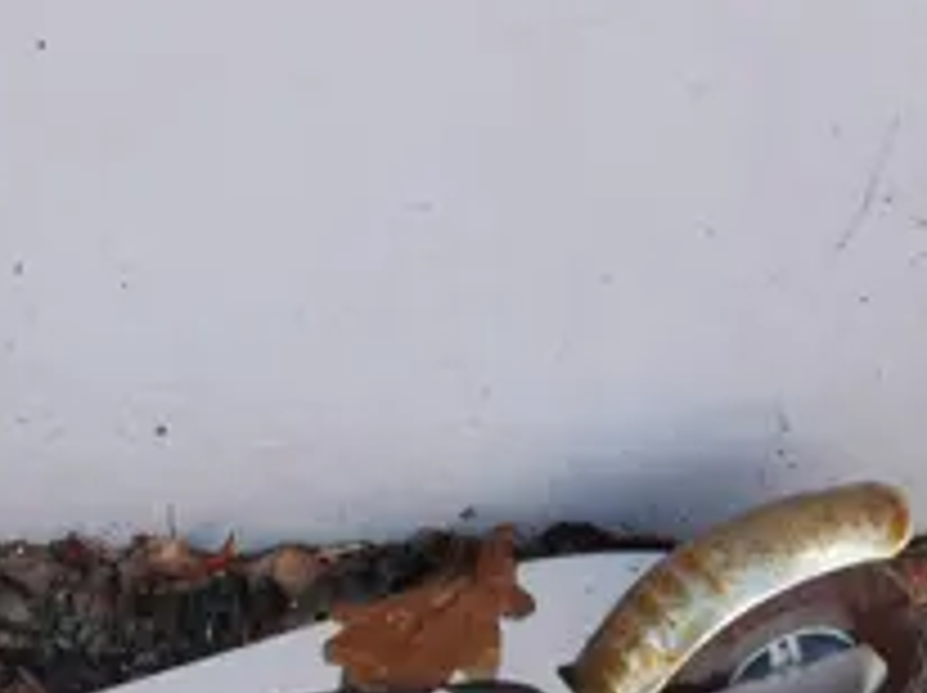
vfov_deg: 8.2
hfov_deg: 10.8
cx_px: -207
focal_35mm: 179
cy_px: -18
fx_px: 4788
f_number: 5
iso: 200
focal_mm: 18
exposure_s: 1/160
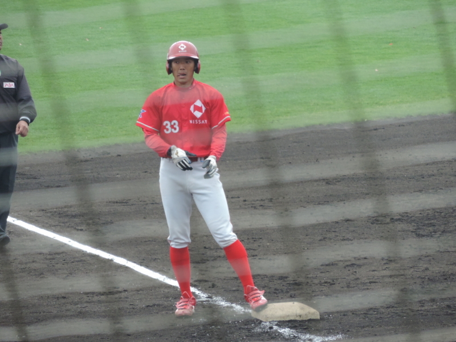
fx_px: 9221
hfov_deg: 2.8
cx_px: 228
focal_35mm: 700
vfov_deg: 2.1
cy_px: 171
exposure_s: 1/320
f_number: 5
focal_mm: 124.8
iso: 400
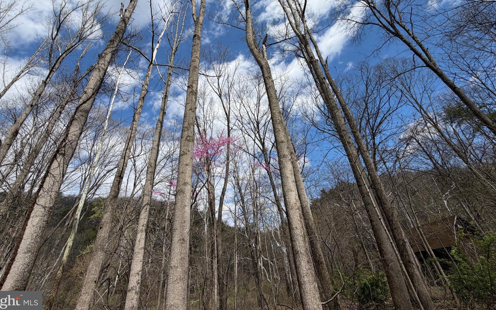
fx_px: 216
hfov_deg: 97.8
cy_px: 112
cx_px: 244
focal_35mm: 16
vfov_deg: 69.8
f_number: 2.2
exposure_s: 1/1167
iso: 20
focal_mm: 2.22
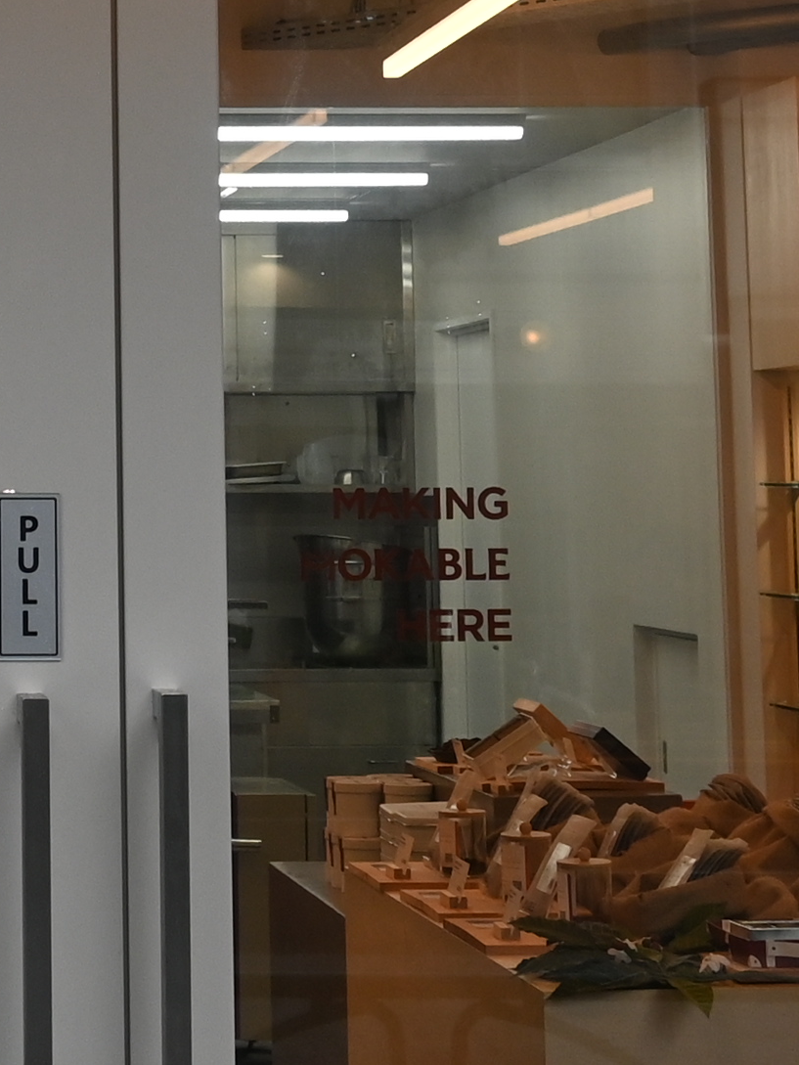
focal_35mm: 118
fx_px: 3631
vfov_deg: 16.3
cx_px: -124
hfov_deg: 12.3
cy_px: -72
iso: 250
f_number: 4
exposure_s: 1/250
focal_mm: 16
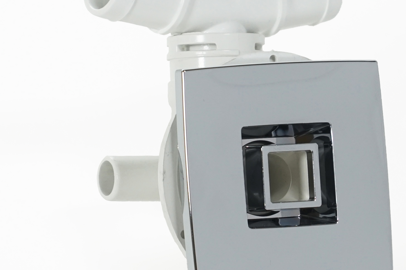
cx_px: 219
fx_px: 6653
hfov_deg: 3.5
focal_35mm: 590
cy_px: 128
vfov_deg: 2.3
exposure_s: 1/60
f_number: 6.3
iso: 640
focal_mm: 178
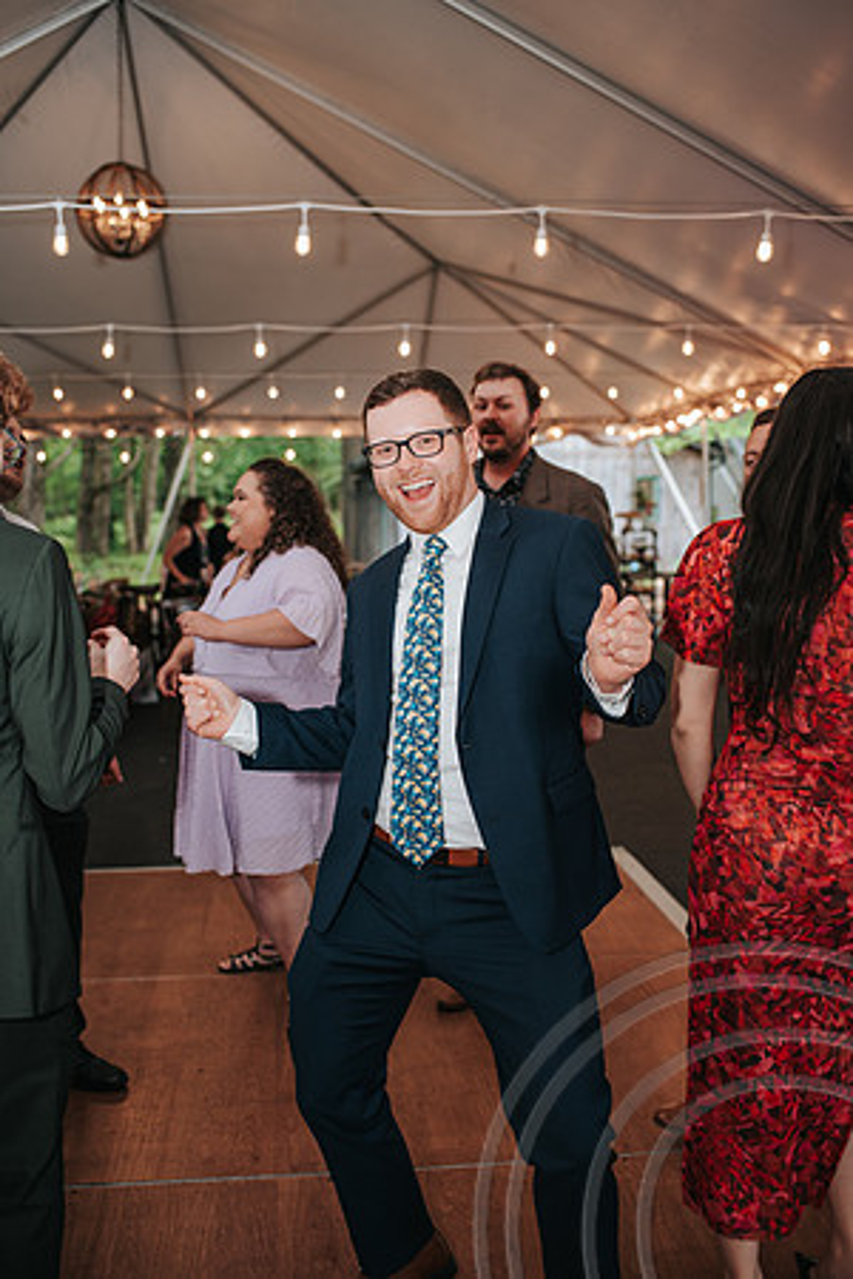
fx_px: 1244
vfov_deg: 54.4
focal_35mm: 35
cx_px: 426
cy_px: 640
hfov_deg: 37.9
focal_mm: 35
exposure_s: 1/200
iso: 900
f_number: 2.8
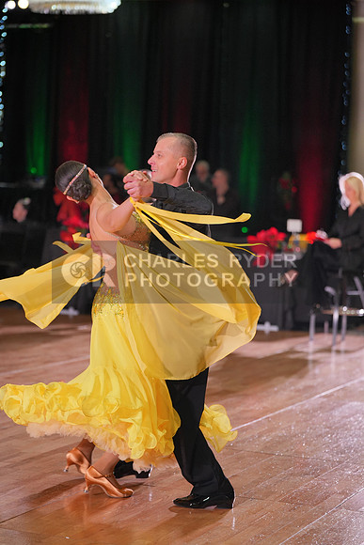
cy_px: 272
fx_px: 1410
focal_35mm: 93
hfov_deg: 14.7
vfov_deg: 21.9
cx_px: 182
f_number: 2.8
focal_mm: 93
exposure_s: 1/500
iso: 1600
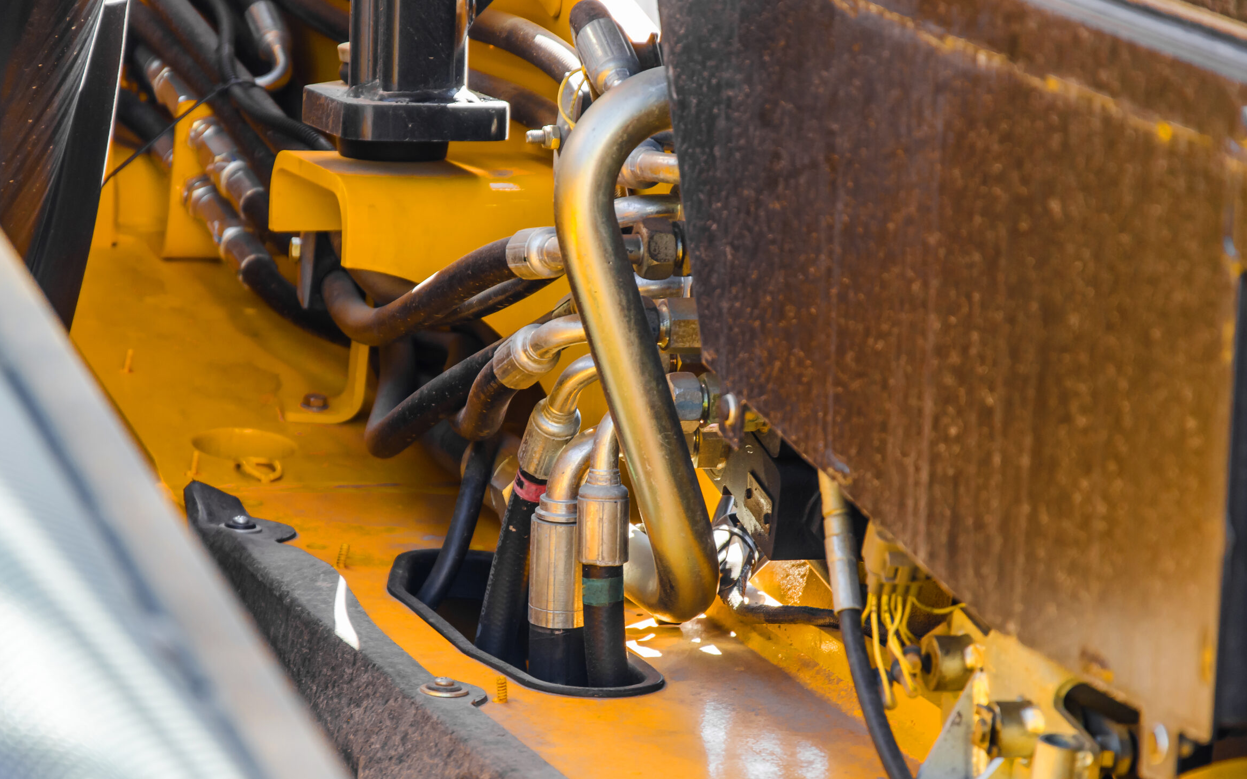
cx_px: 570
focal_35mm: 165
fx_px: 5607
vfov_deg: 7.9
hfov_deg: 12.7
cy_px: 451
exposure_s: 1/80
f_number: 5.6
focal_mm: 98
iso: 200
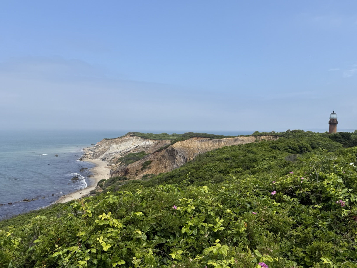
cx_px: 201
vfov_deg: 46.8
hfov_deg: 59.8
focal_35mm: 30
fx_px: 309
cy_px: 146
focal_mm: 6.76
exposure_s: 1/6173
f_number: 1.78
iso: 80
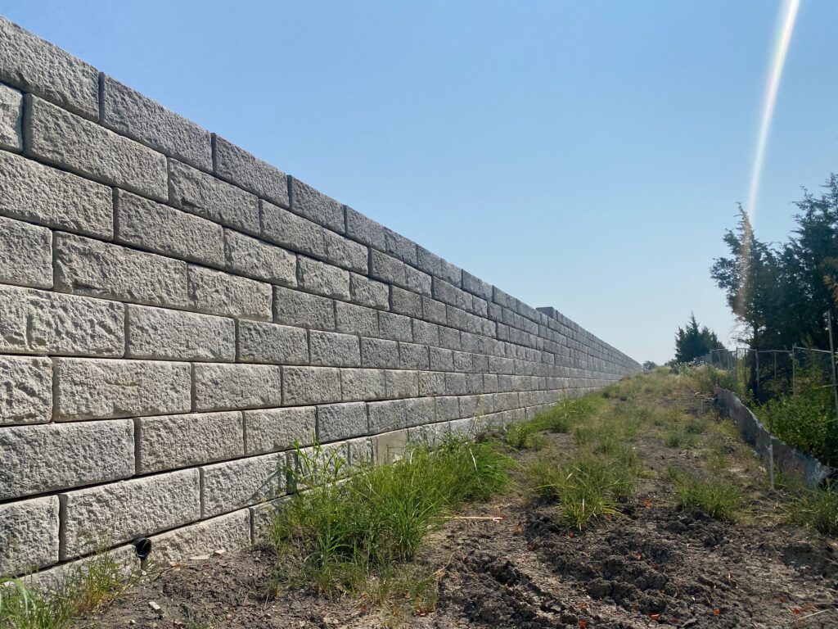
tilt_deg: +6.8
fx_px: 629
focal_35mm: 26
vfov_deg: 53.1
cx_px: 419
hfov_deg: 67.3
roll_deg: -2.9
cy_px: 314
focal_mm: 4.25
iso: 32
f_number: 1.8
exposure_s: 1/7194
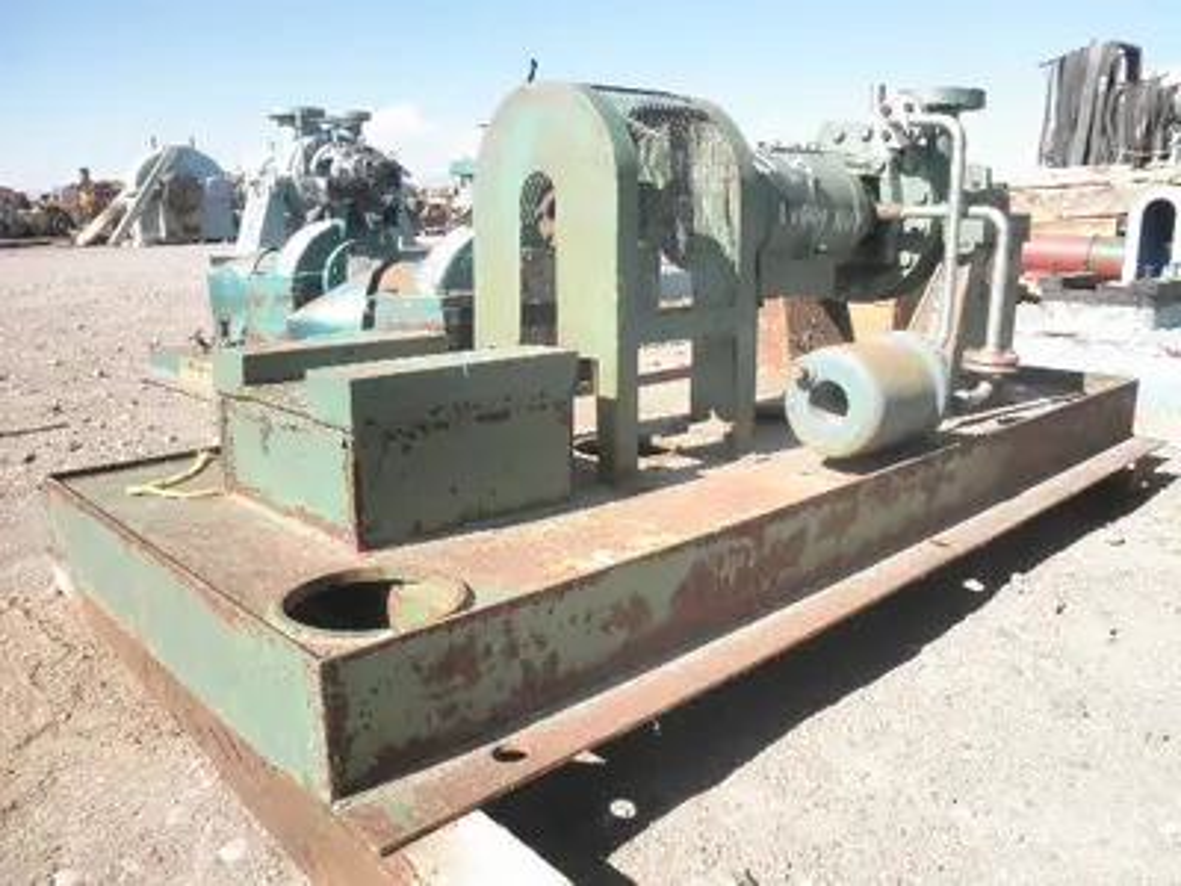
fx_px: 955
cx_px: 590
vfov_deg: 49.7
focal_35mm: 28
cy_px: 443
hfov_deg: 63.4
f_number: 8.5
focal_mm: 5
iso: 64
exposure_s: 1/60
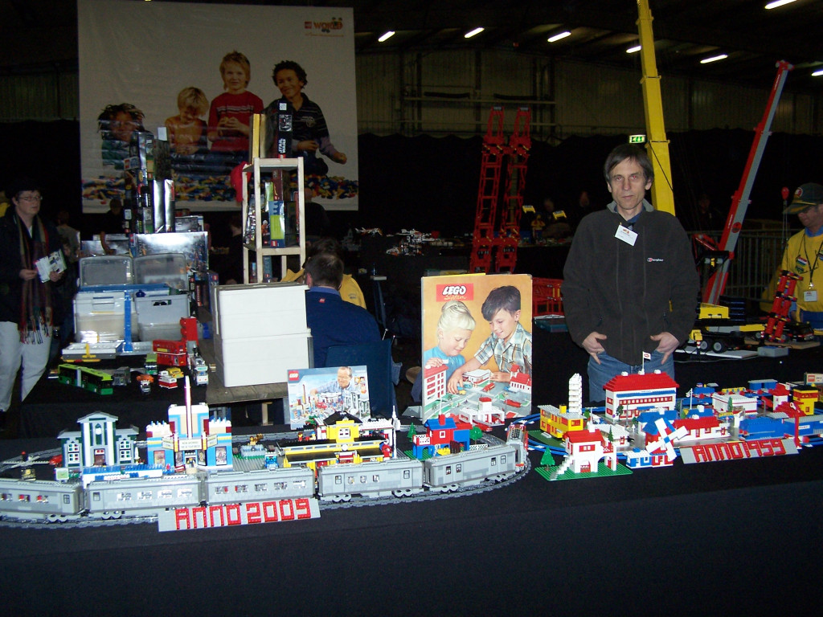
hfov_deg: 49.0
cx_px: 412
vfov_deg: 37.7
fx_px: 903
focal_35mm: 38
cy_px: 308
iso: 140
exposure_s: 1/60
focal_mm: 6.3
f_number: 2.8
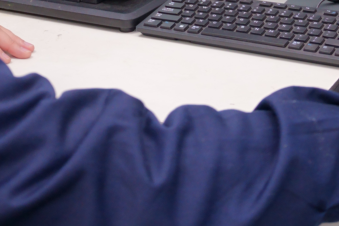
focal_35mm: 102
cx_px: 189
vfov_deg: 12.8
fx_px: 956
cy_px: -109
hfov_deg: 20.1
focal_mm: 32.5
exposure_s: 1/125
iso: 1000
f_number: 4
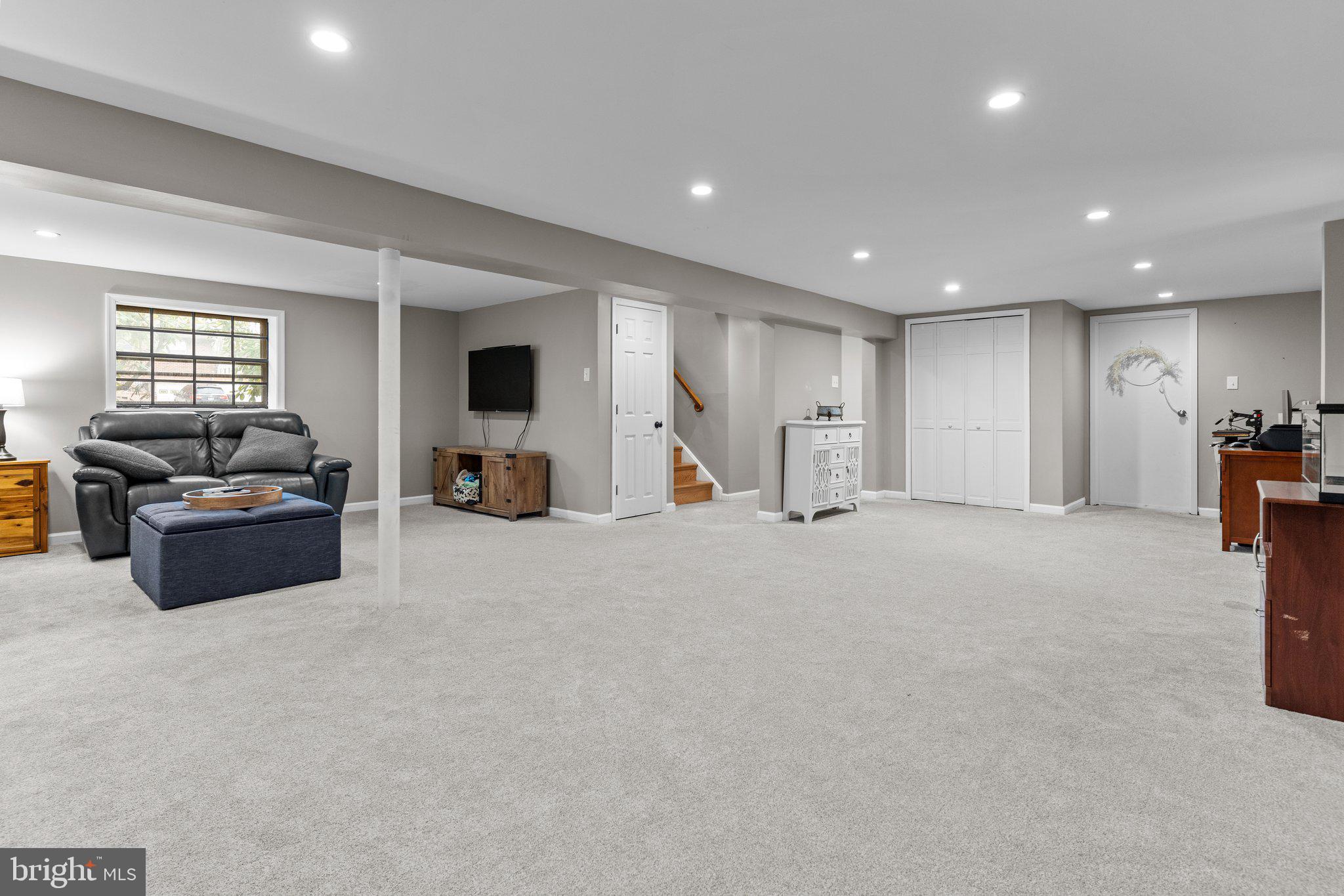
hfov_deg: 93.3
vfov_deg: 70.4
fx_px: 635
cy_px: 448
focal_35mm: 17
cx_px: 672
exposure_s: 1/2
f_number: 8
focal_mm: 17
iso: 500
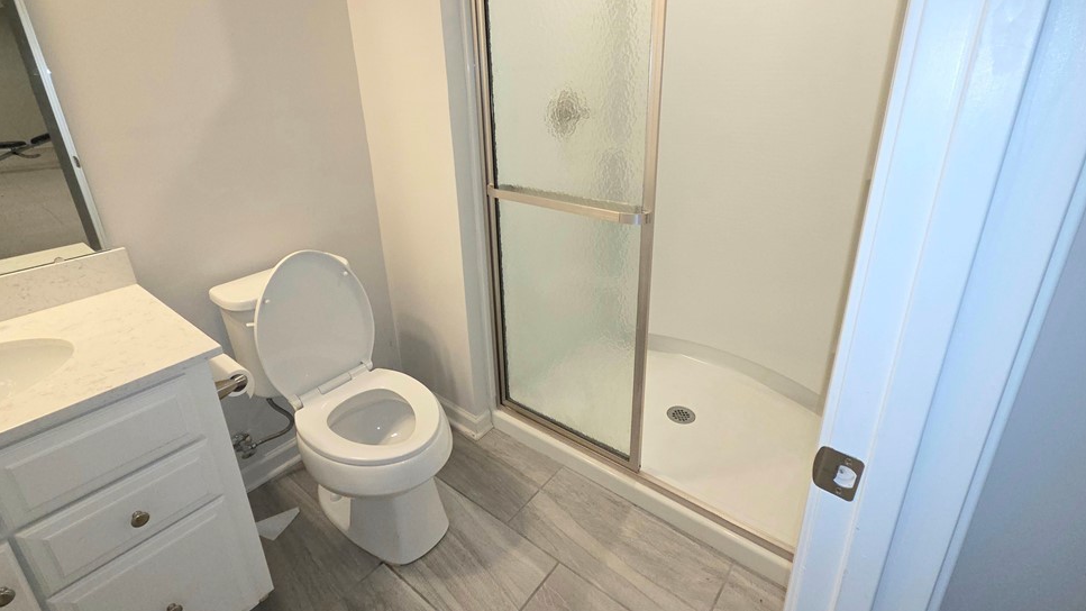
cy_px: 250
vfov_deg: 70.0
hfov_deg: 103.0
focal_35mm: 15
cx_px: 555
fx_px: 432
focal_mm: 2.2
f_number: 2.2
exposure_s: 1/60.2
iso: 160
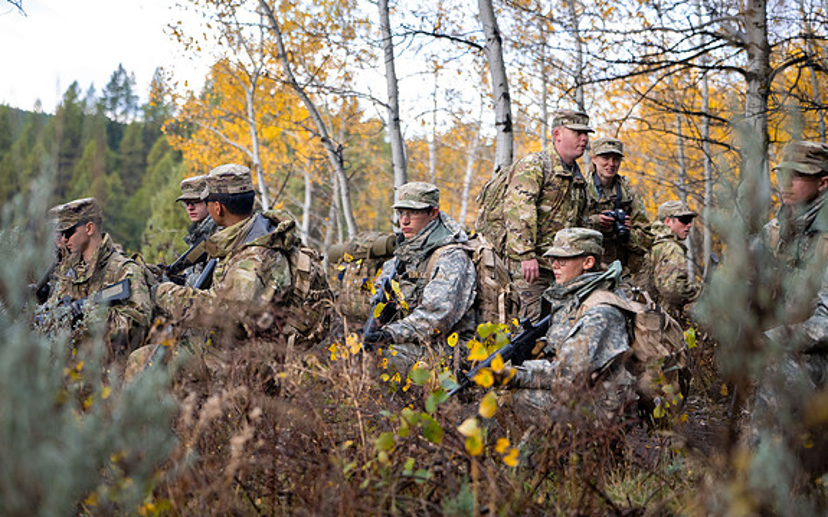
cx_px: 416
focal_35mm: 72
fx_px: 1624
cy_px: 254
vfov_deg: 18.1
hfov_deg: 28.6
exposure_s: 1/800
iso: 1000
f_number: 2.8
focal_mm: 70
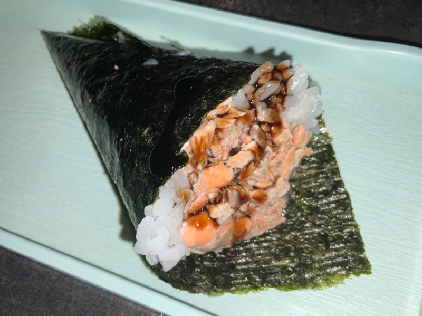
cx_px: 211
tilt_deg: -65.5
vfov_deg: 48.2
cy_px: 158
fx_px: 353
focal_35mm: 29
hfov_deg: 61.7
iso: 16
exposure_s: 1/310
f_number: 1.8
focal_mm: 3
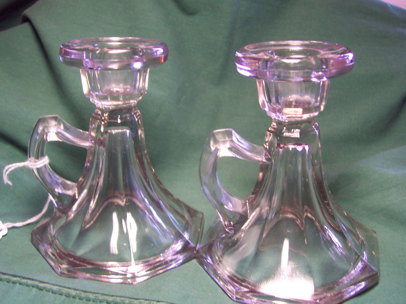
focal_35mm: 37
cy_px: 152
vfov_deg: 38.7
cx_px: 203
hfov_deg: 50.1
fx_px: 434
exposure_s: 1/30
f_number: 2.8
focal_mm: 5.6
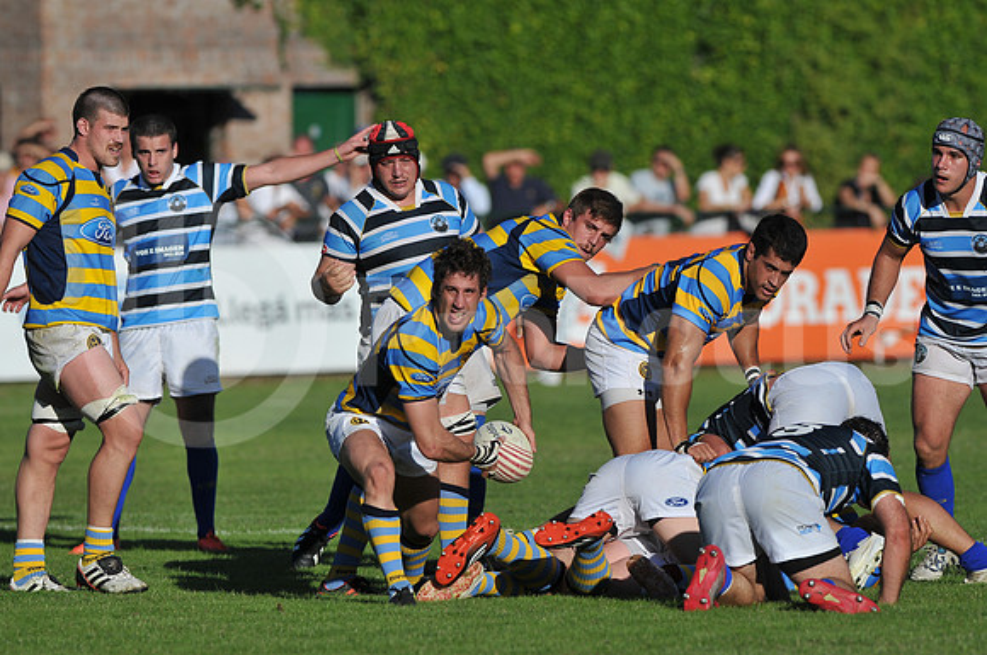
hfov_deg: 4.6
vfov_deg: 3.0
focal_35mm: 450
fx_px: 12320
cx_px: 494
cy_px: 328
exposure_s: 1/4000
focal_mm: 300
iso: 200
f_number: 3.5
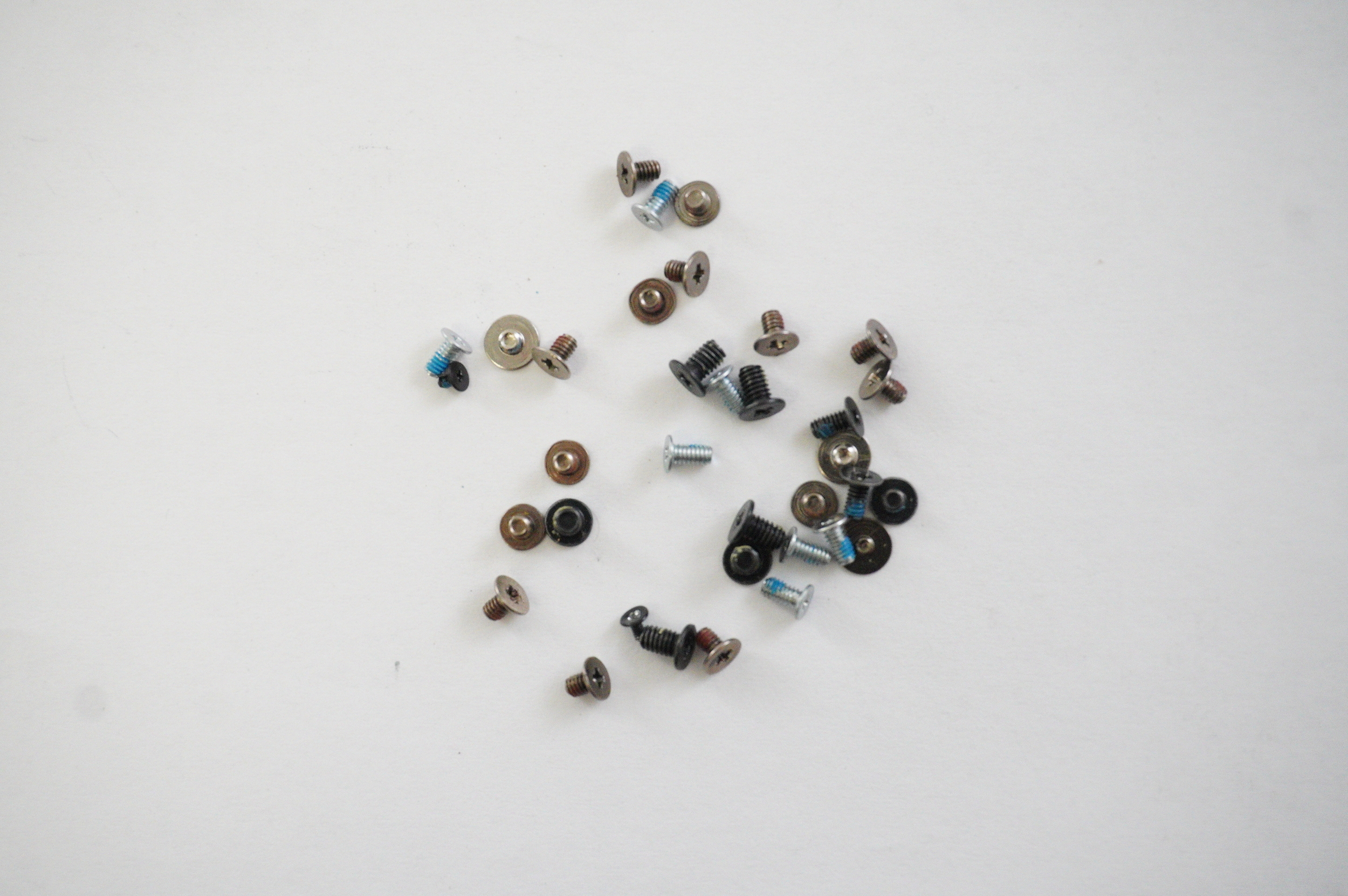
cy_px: 448
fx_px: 2245
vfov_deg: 22.6
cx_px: 674
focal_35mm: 60
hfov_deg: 33.4
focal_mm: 40
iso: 4000
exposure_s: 1/200
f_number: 5.6
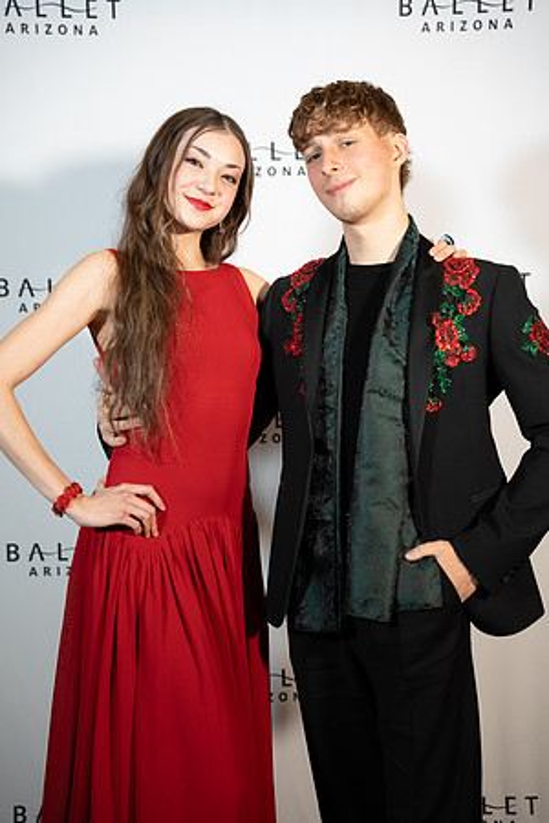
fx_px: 1324
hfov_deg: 23.4
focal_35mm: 58
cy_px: 412
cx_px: 274
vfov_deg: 34.5
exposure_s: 1/200
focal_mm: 57.9
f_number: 2.8
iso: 1600
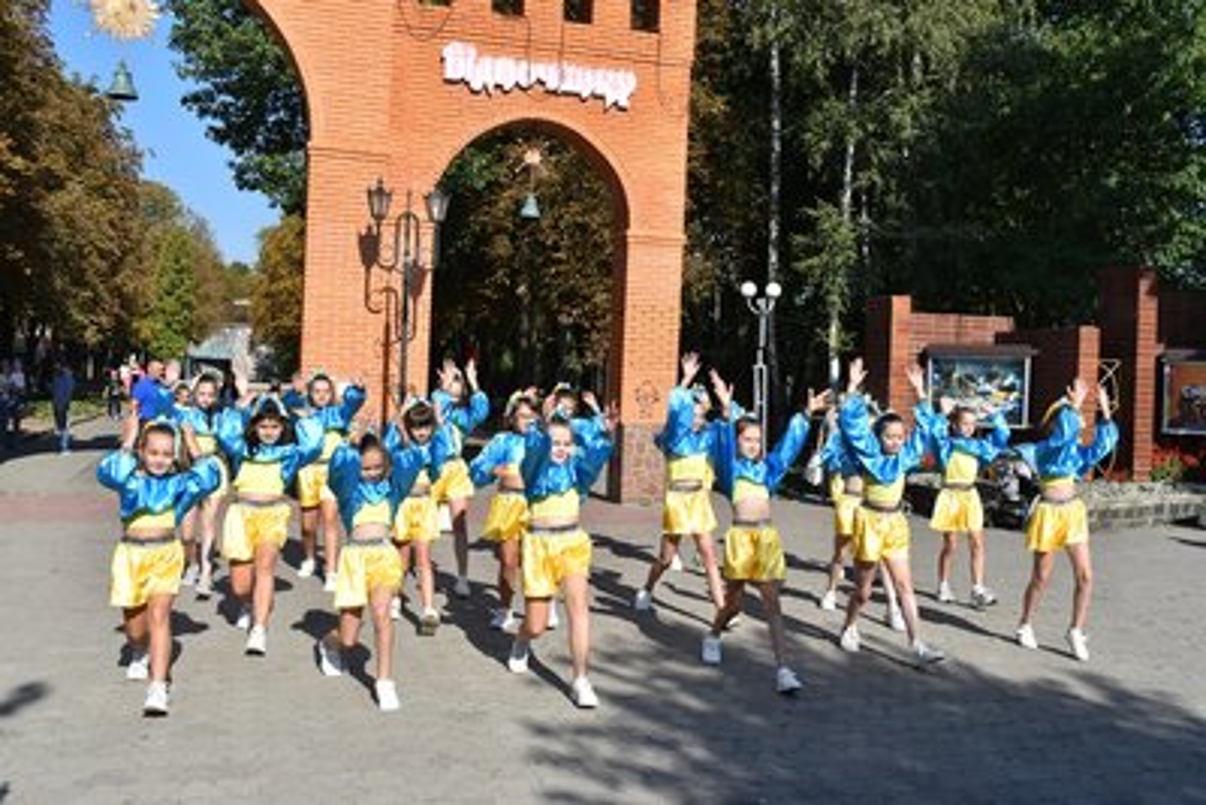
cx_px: 603
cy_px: 402
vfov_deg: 38.4
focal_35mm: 34
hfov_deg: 55.1
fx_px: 1156
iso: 200
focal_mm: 23
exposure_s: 1/500
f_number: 11
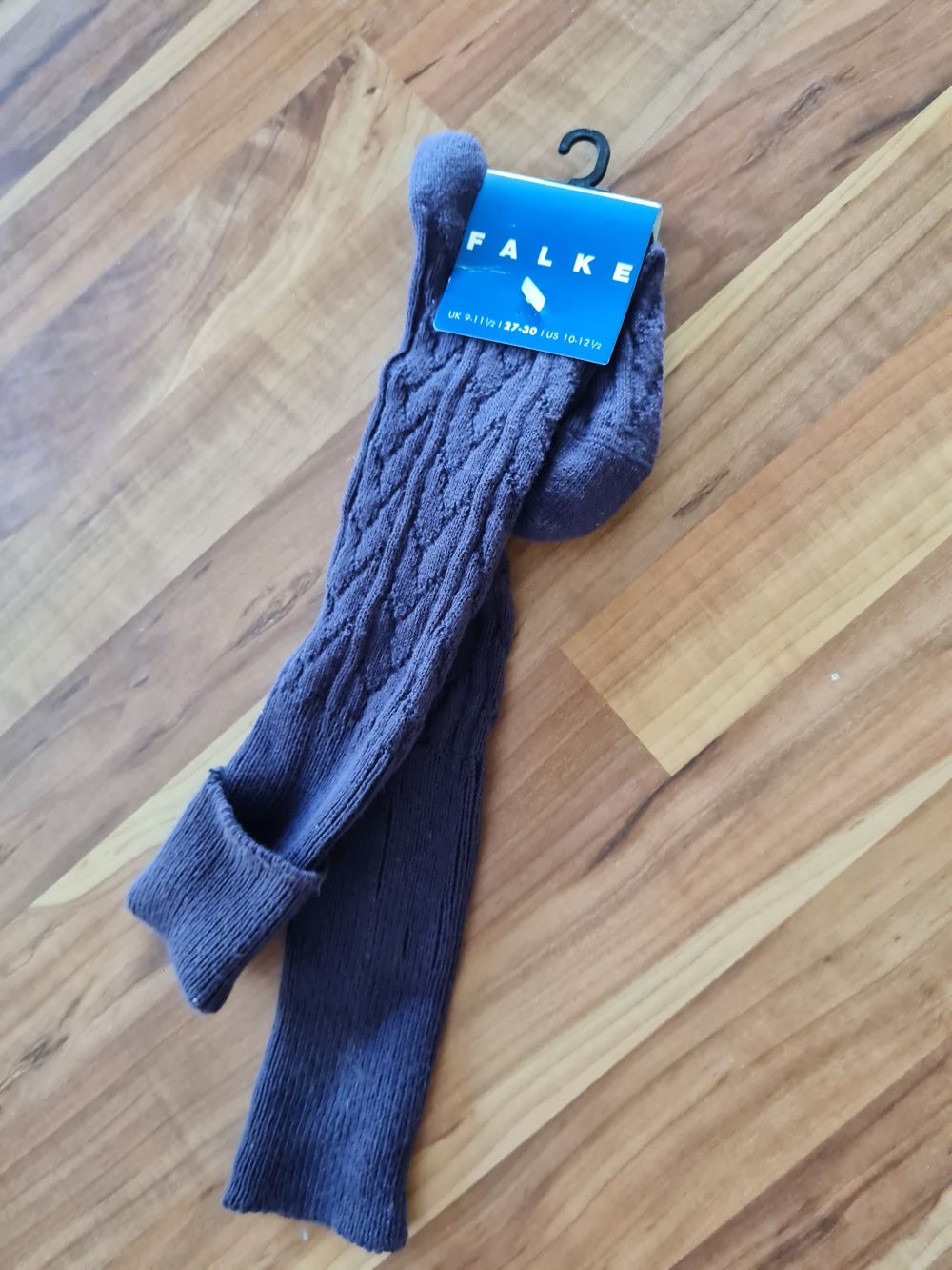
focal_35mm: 26
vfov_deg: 67.3
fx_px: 953
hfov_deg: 53.1
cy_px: 635
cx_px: 476
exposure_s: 1/40
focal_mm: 5.4
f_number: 1.8
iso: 400
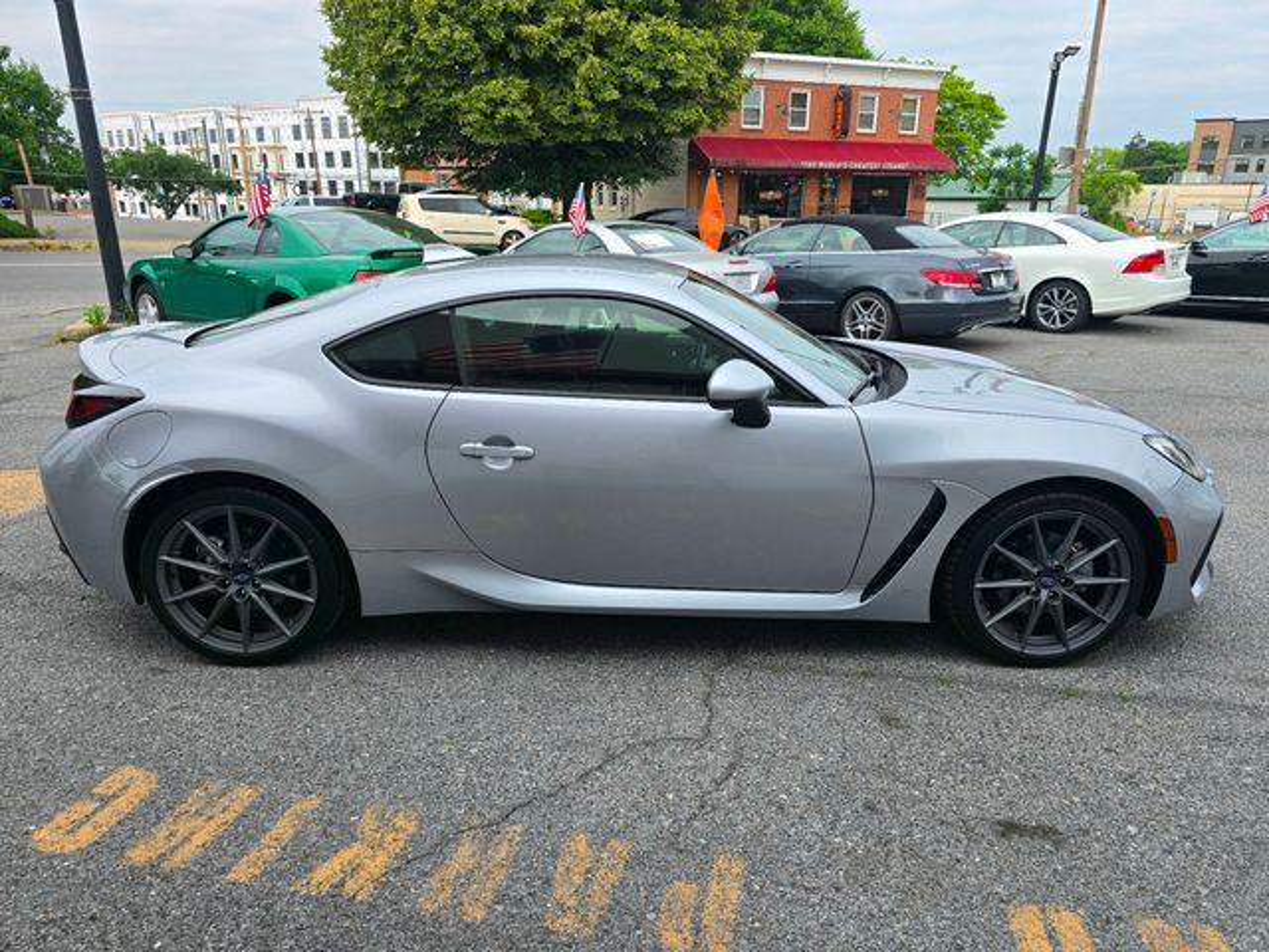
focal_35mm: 23
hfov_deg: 73.9
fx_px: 843
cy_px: 476
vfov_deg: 58.9
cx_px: 634
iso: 12
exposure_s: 1/196
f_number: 1.7
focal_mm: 6.3
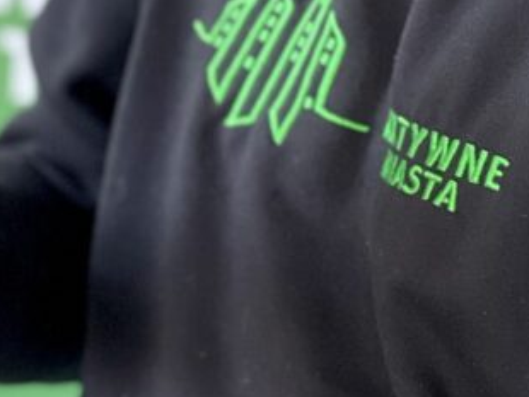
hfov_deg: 7.6
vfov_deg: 5.9
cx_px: -305
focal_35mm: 254
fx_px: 3885
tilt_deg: -15.4
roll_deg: -1.9
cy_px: 269
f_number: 2.8
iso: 250
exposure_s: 1/40
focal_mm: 9
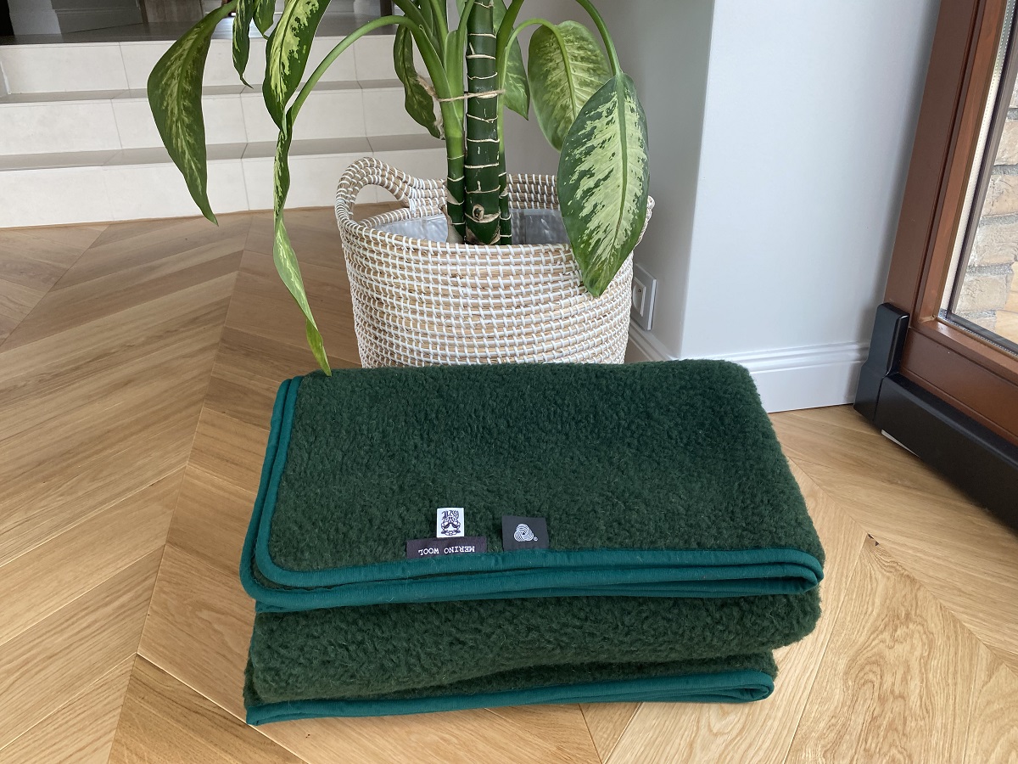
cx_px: 509
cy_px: 382
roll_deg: +2.5
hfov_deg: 67.3
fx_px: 765
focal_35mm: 26
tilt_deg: -25.1
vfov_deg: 53.1
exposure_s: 1/121
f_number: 1.8
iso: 100
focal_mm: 4.25
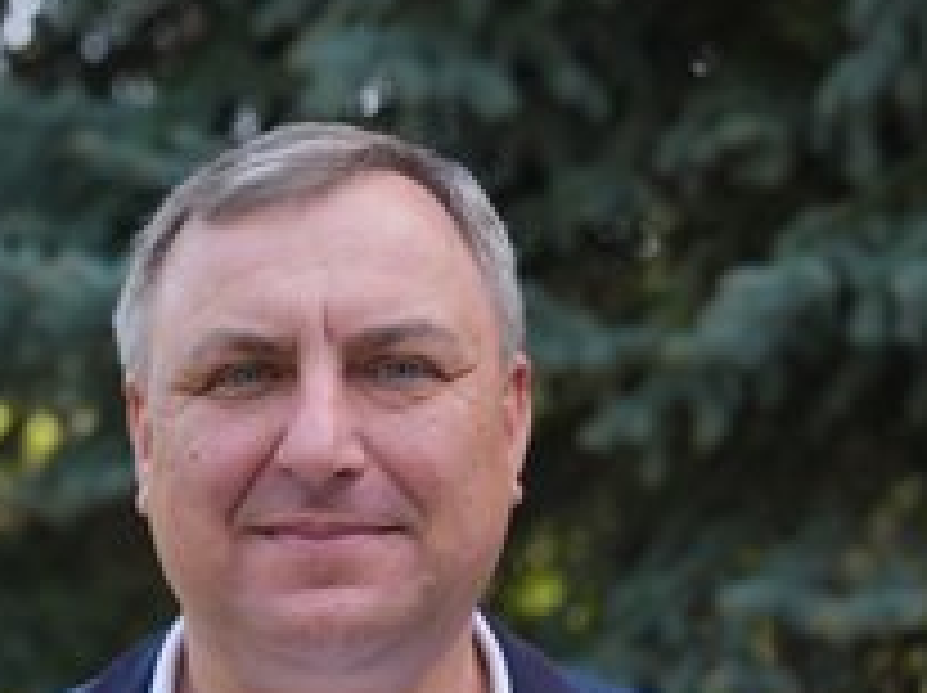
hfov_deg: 22.7
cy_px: 569
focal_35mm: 86
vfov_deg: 17.0
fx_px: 2300
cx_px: 292
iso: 500
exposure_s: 1/100
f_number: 3.2
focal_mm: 46
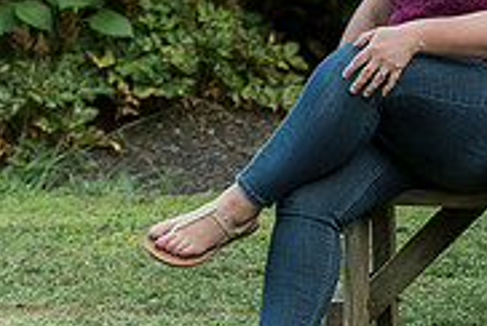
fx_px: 3089
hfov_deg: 9.0
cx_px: 441
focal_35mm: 228
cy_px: -71
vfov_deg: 6.0
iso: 800
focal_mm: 70
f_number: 3.2
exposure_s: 1/500
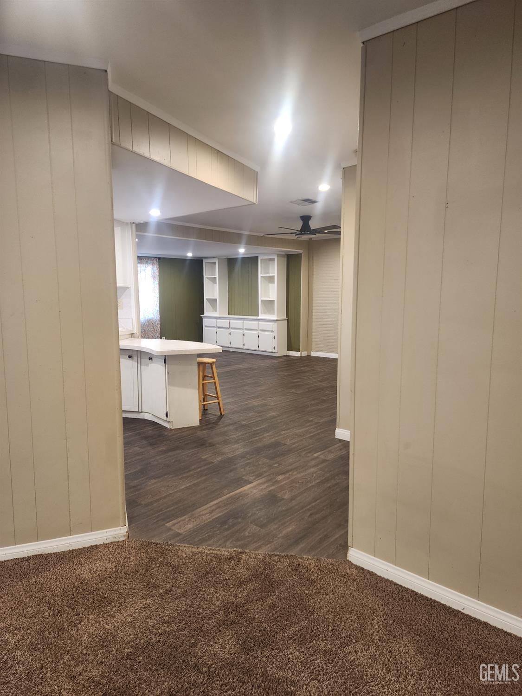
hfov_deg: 58.9
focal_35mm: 23
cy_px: 348
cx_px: 261
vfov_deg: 73.9
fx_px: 462
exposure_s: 1/60
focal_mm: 6.4
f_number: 1.8
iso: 200
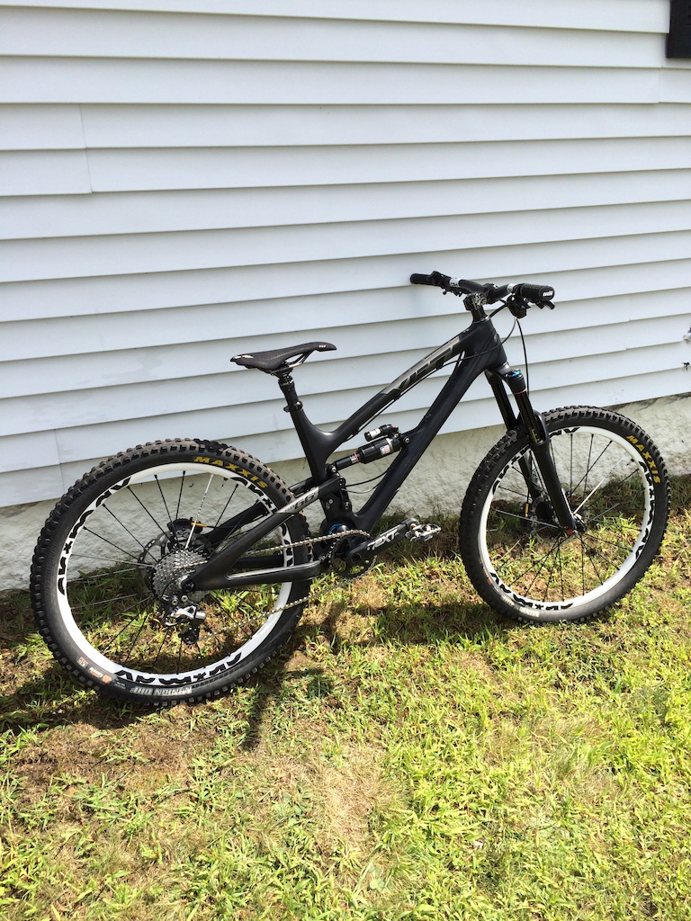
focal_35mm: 30
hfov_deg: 46.8
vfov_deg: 60.0
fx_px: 798
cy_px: 460
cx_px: 346
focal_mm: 4.12
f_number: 2.2
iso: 40
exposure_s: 1/1282
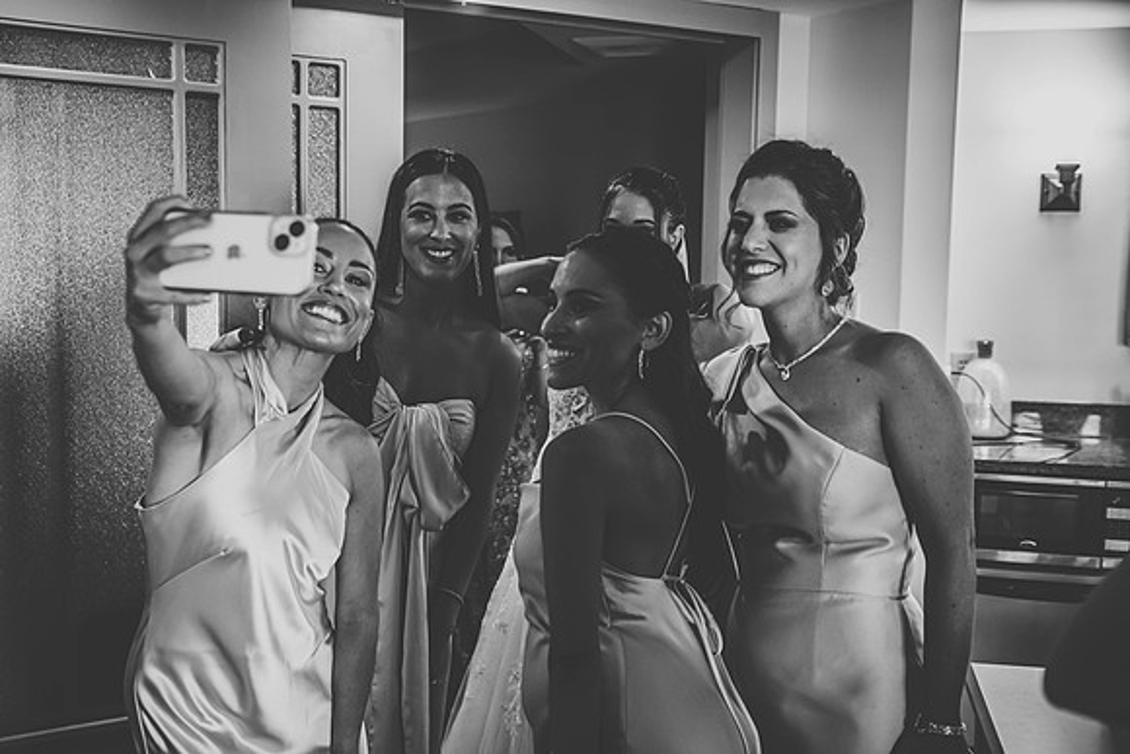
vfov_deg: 29.3
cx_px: 565
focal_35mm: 46
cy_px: 377
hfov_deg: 42.7
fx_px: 1444
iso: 800
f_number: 4
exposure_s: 1/100
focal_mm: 46
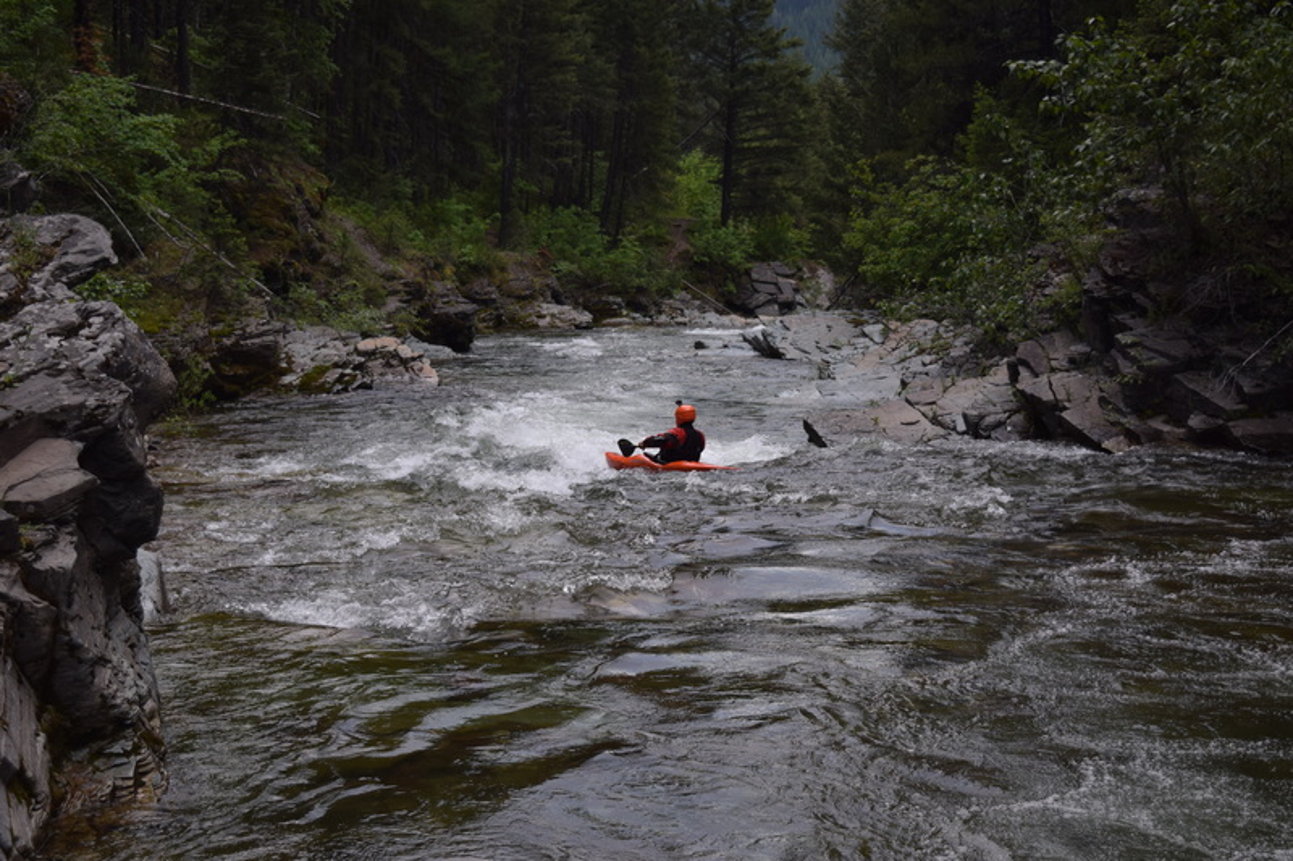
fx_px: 2047
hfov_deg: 35.1
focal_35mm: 57
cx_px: 646
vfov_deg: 23.8
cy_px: 430
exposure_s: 1/1000
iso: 400
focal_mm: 38
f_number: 4.8
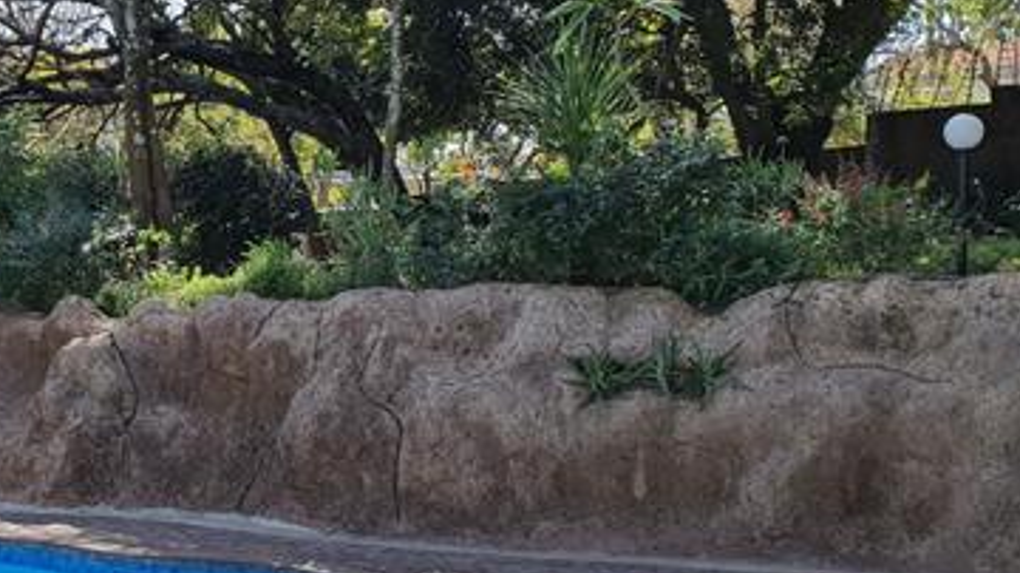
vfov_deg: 19.1
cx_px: 91
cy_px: 335
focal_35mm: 63
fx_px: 1703
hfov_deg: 31.7
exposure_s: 1/610
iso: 50
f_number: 2.4
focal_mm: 4.3
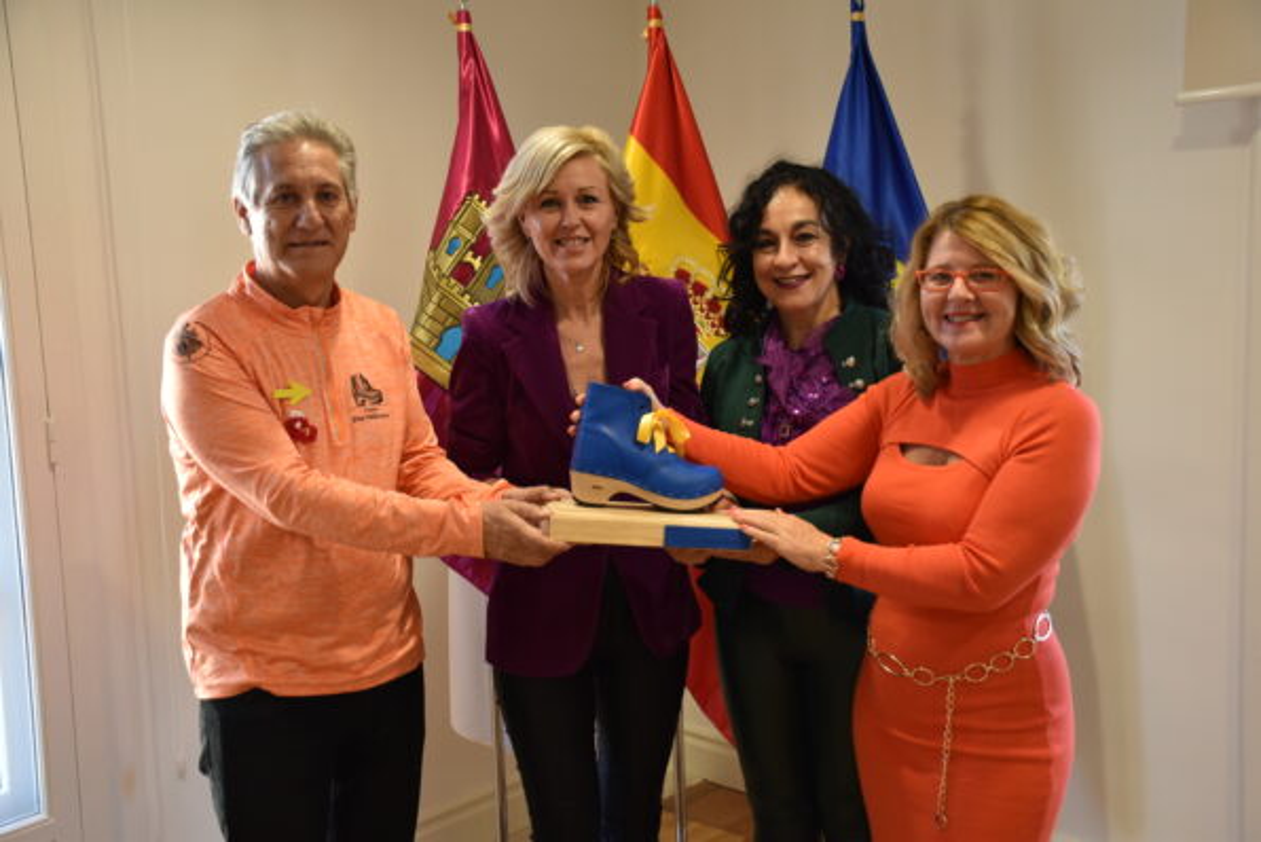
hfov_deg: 47.9
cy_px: 421
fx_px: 1419
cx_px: 630
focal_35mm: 40
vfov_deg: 33.0
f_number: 4.5
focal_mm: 27
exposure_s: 1/80
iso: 400
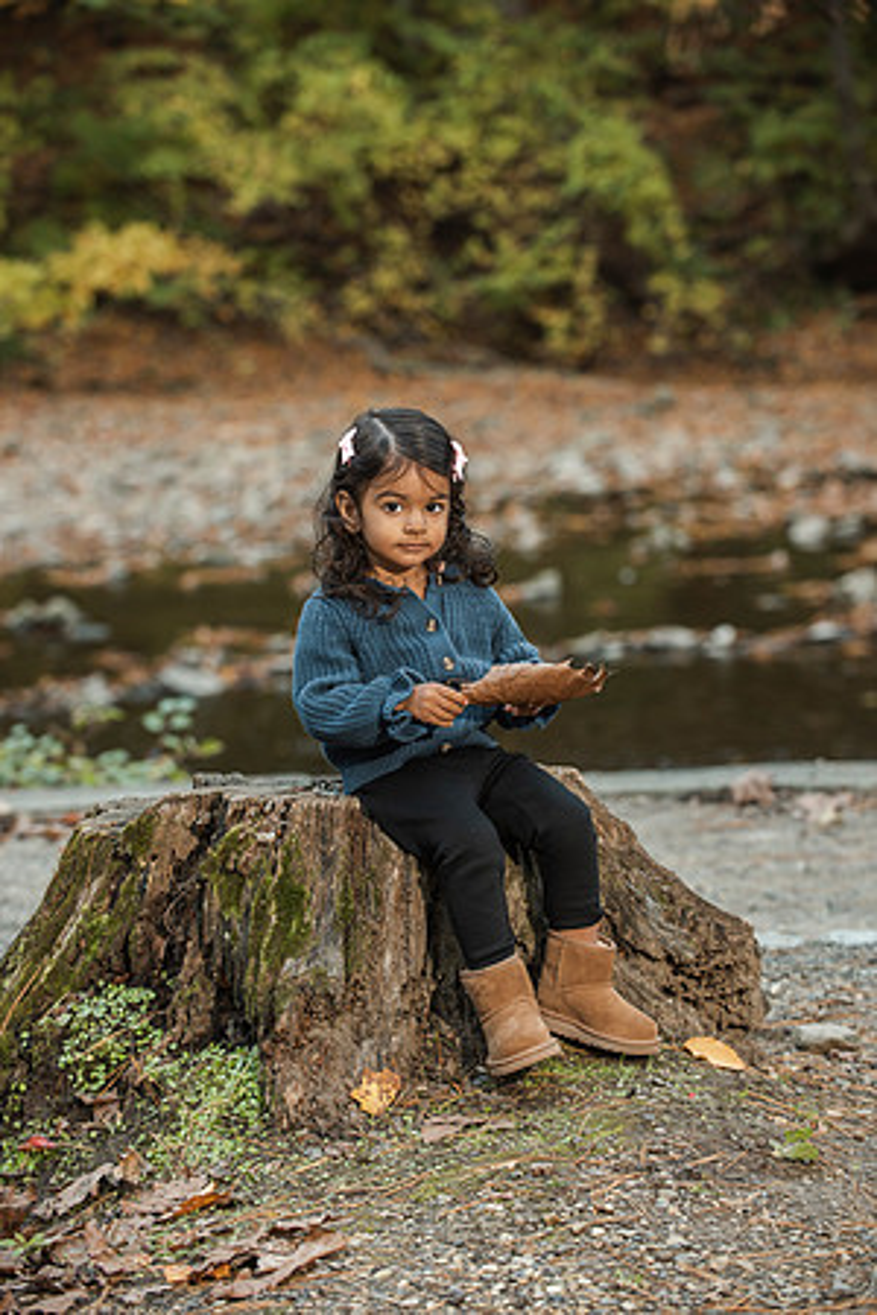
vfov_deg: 20.8
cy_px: 658
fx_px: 3581
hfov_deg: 14.0
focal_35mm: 98
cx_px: 438
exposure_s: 1/125
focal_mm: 98
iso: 640
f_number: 4
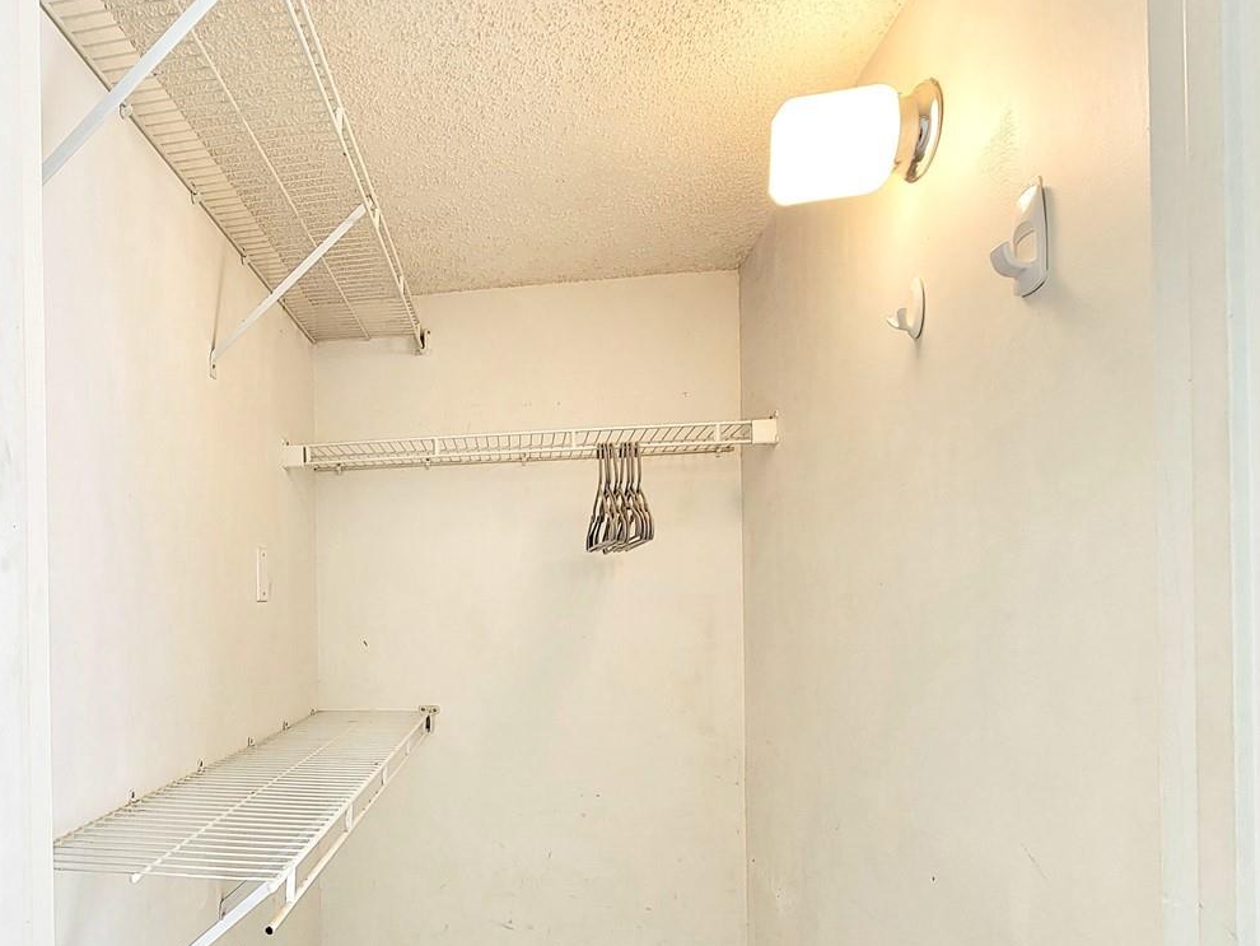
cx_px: 369
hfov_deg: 75.1
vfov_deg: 60.9
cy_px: 675
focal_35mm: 21
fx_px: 765
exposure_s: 1/60.2
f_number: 2.2
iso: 80
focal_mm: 2.2
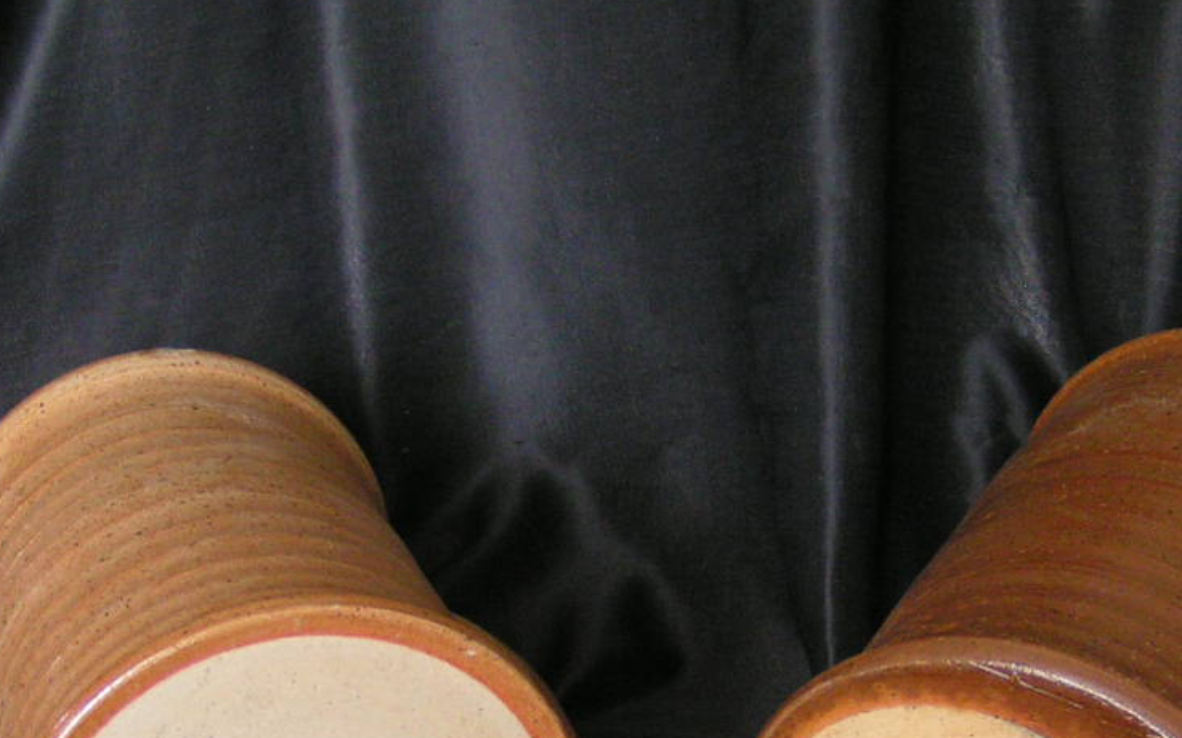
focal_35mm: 70
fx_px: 2254
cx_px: 694
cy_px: 685
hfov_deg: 29.3
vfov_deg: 18.2
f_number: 2.8
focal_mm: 5.8
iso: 160
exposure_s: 1/40
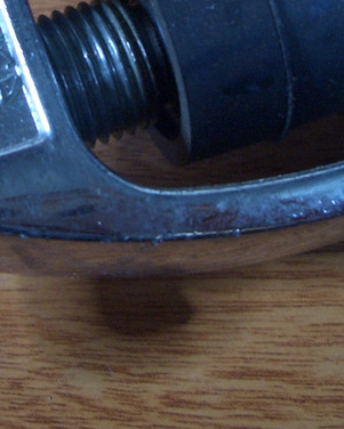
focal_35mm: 97
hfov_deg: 15.9
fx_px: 1234
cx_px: 163
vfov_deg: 19.4
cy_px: 46
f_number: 2.6
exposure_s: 1/8
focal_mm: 5.8
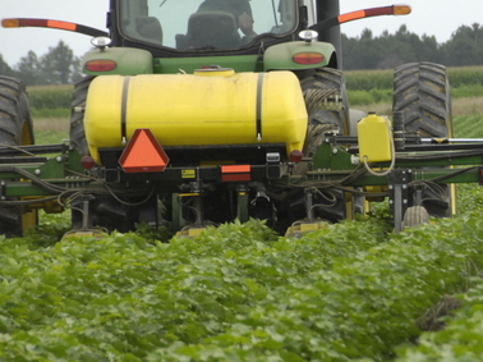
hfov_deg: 4.3
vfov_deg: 3.2
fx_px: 6386
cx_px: 487
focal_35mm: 458
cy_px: 223
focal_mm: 150
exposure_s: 1/750
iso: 640
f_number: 8
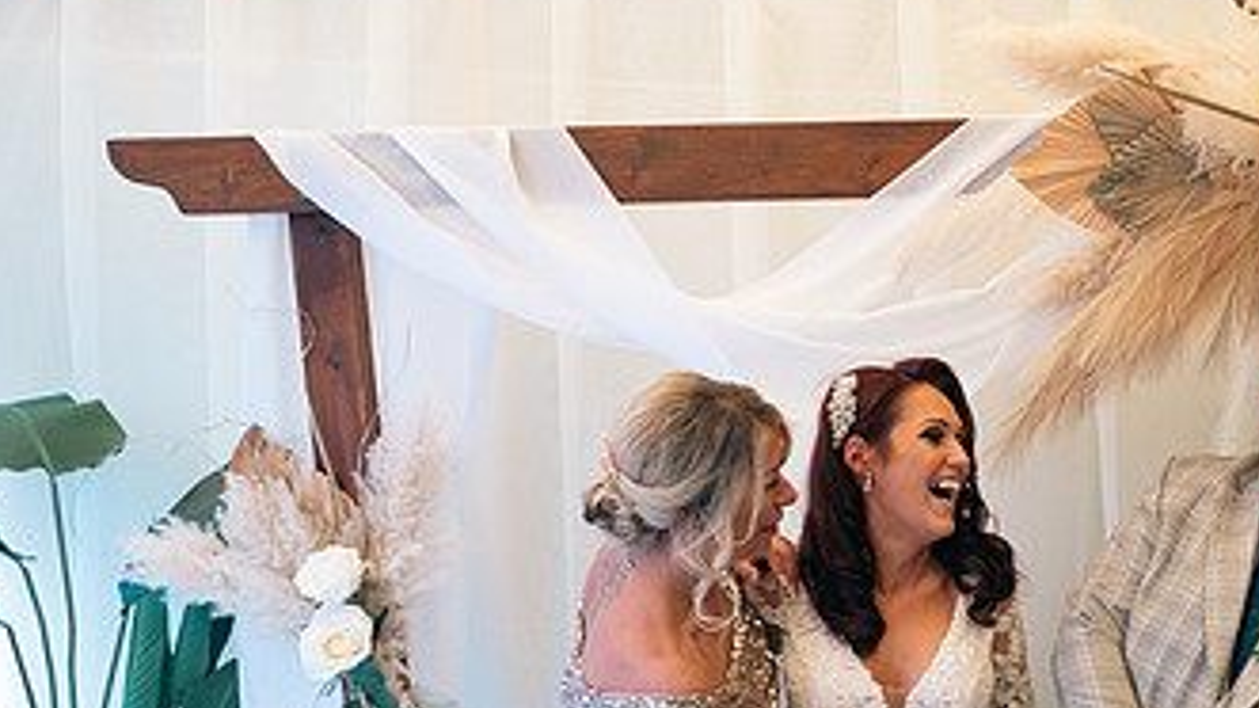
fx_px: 1469
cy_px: 558
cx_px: 1080
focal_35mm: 44
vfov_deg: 26.6
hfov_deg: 43.3
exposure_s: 1/250
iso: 250
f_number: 3.5
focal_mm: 24
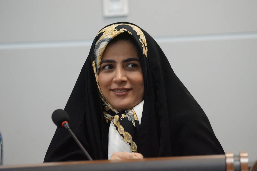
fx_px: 1999
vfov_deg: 4.9
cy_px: 86
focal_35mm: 280
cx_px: 128
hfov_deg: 7.4
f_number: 5.6
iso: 6400
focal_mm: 280
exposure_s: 1/160
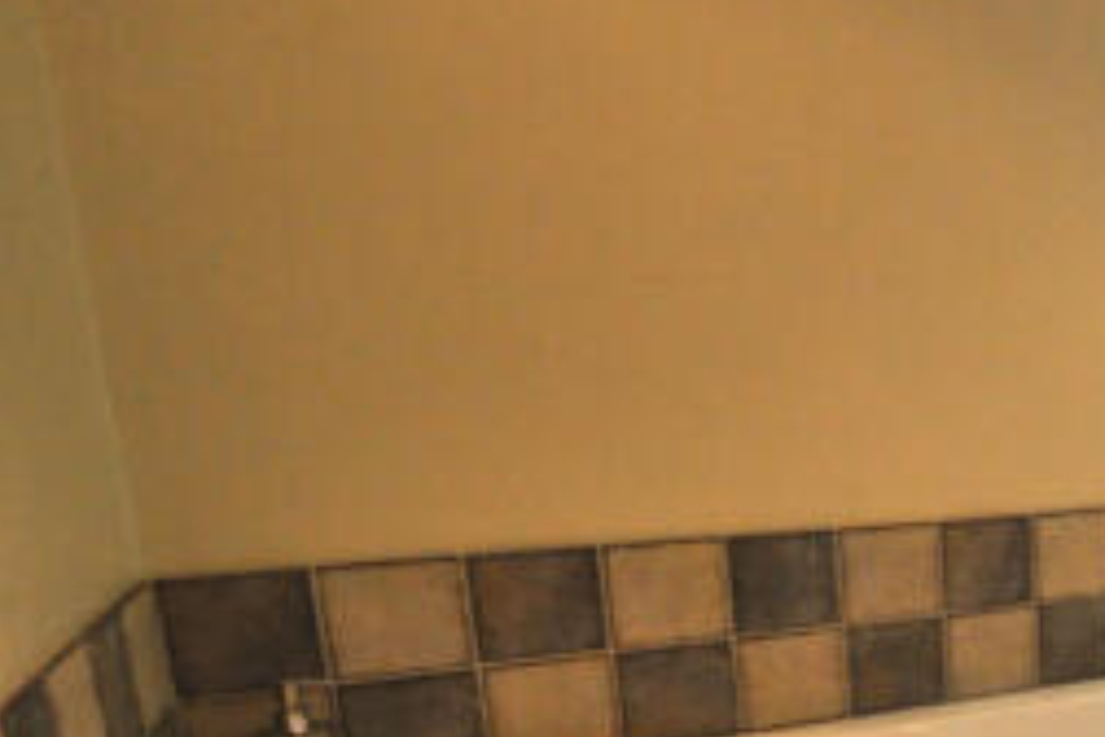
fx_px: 1197
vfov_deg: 32.9
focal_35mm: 39
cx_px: 1403
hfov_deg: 35.5
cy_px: 623
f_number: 8
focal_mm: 10
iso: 1000
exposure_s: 1/30
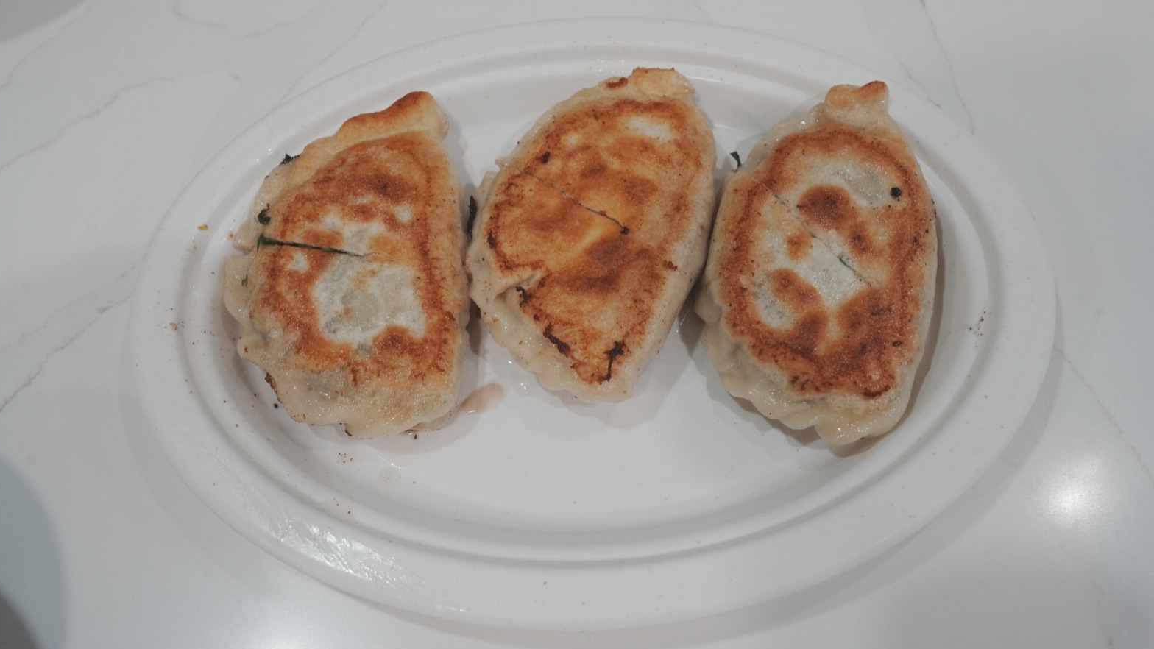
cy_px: 269
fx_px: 949
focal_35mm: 31
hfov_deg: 62.6
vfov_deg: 37.7
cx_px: 578
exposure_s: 1/30
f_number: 9
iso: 800
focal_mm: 29
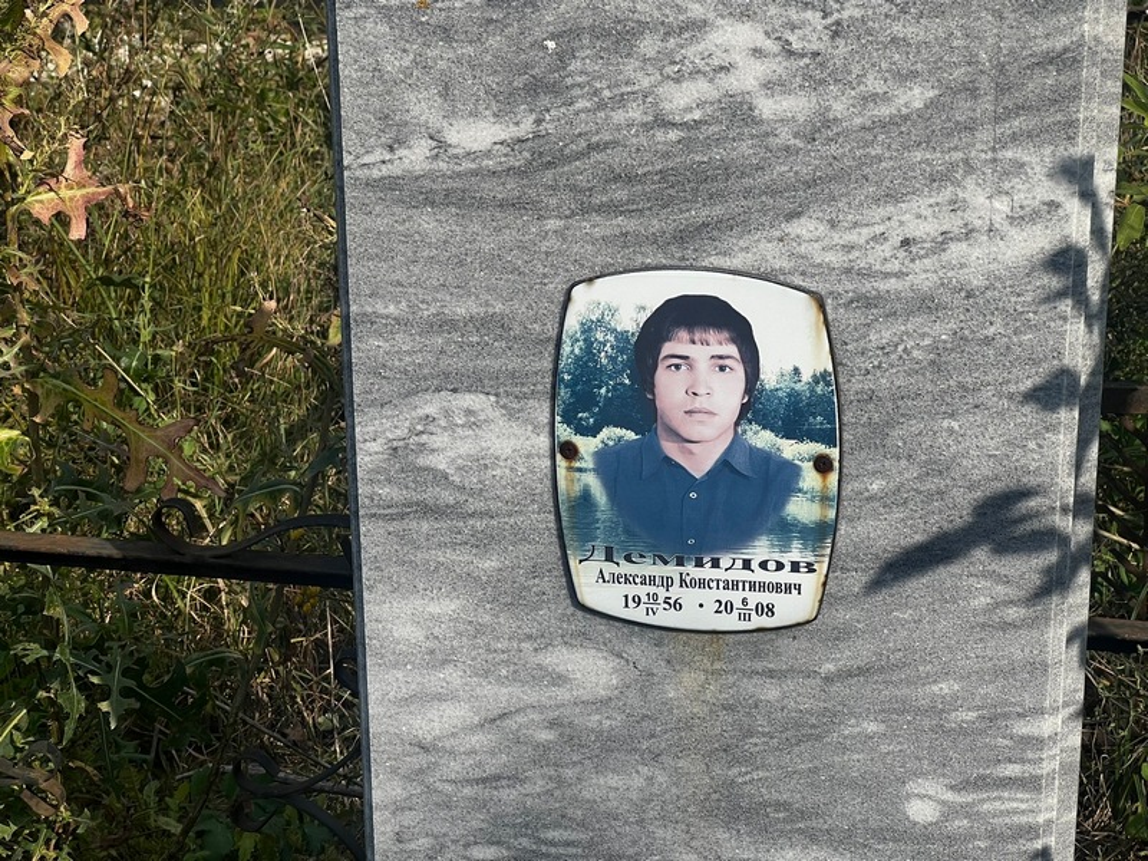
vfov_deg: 19.1
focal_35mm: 77
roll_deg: -2.4
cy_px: 430
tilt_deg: -16.2
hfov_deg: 25.3
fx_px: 2554
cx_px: 574
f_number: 2.8
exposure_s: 1/995
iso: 32
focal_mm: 9
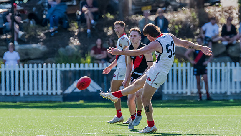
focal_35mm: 648
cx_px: 141
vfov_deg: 1.9
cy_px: 62
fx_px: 4142
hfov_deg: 3.3
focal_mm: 380
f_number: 7.1
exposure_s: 1/1600
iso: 800
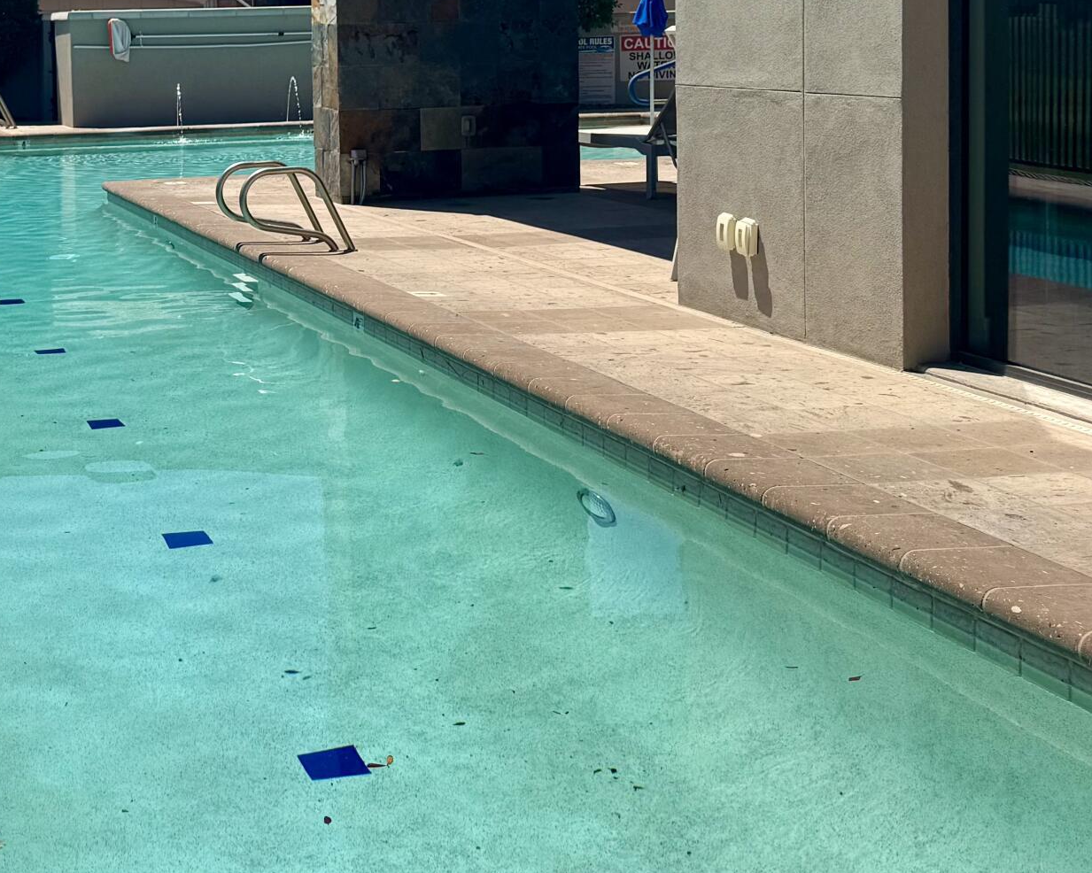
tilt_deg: -4.3
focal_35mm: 57
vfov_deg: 26.0
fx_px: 1842
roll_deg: +0.7
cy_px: 136
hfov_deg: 32.0
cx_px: 197
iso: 80
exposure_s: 1/7937
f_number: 1.78
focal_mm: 6.76
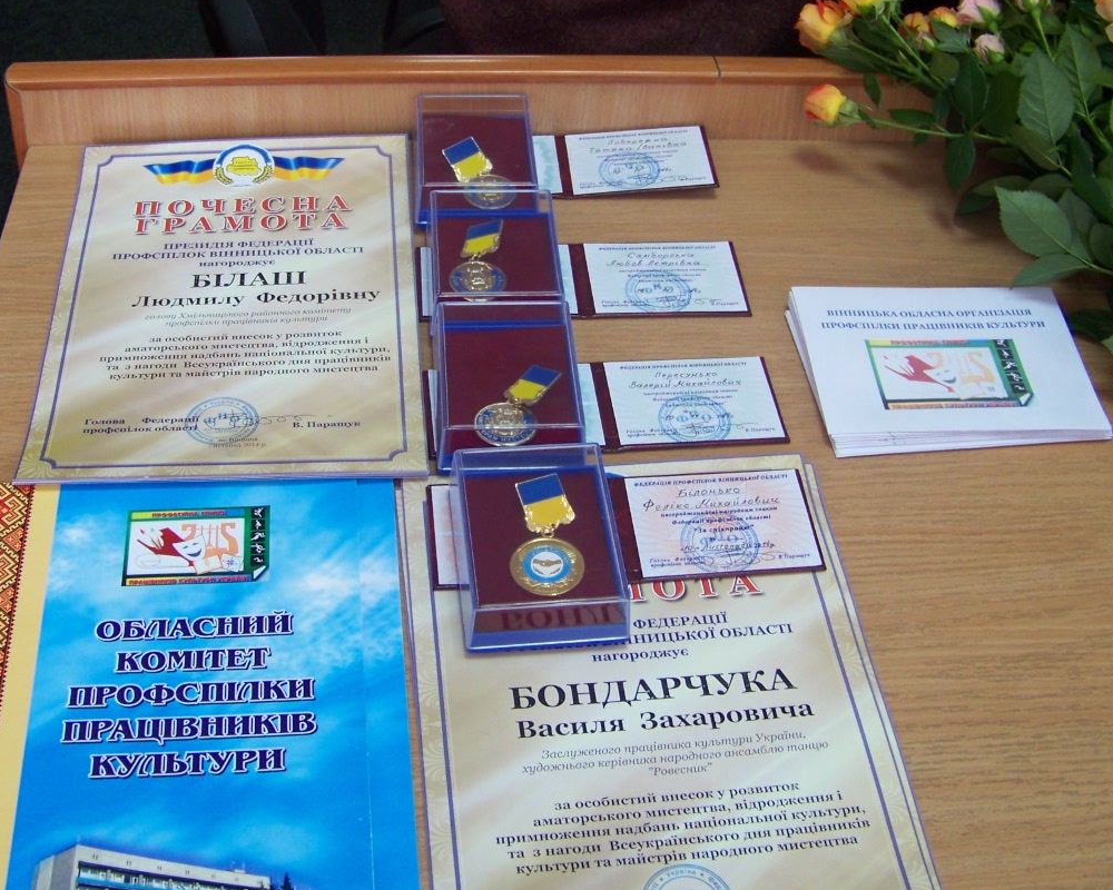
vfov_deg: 33.4
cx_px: 498
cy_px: 378
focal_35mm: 45
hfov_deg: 41.1
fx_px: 1482
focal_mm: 5.85
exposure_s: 1/30
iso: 125
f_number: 2.8
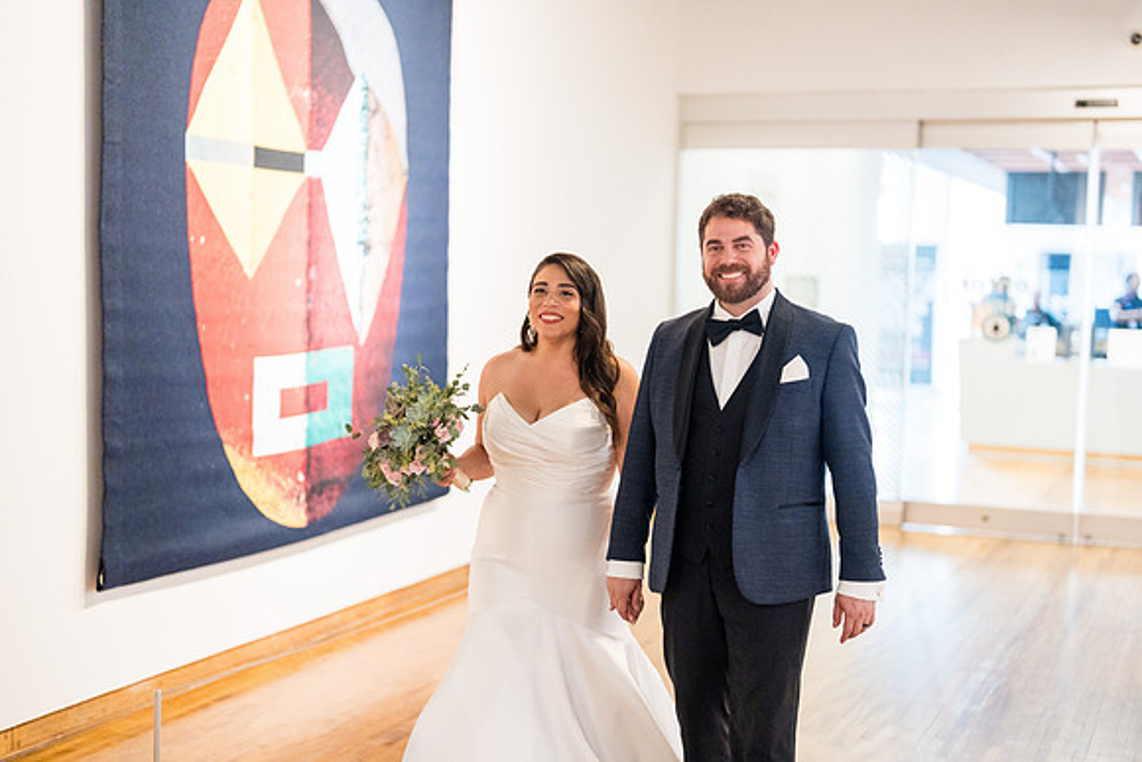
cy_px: 381
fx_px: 1586
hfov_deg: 39.6
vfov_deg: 27.0
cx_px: 571
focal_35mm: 50
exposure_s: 1/320
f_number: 1.2
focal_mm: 50
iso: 2500
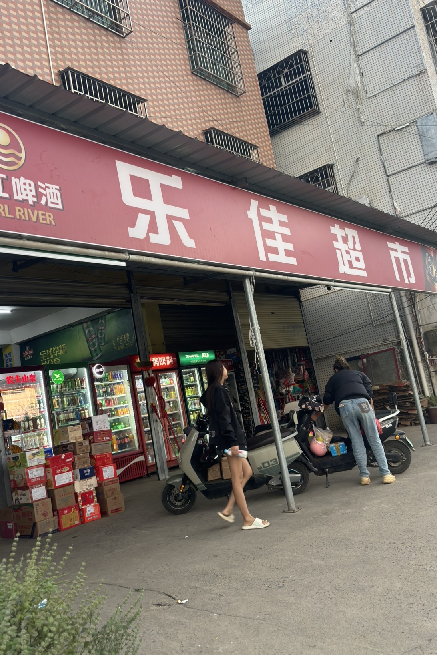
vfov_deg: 57.2
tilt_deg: +9.3
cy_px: 311
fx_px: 601
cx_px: 213
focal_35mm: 33
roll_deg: +9.8
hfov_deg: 40.0
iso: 80
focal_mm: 5.96
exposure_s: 1/87
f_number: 1.6
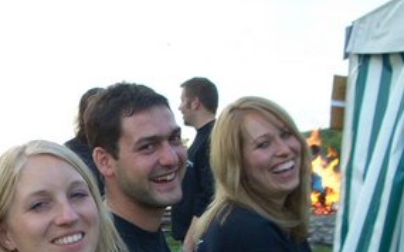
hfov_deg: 25.9
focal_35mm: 78
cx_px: 71
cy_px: 259
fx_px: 859
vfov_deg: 16.3
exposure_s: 1/100
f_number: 2.6
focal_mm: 5.8
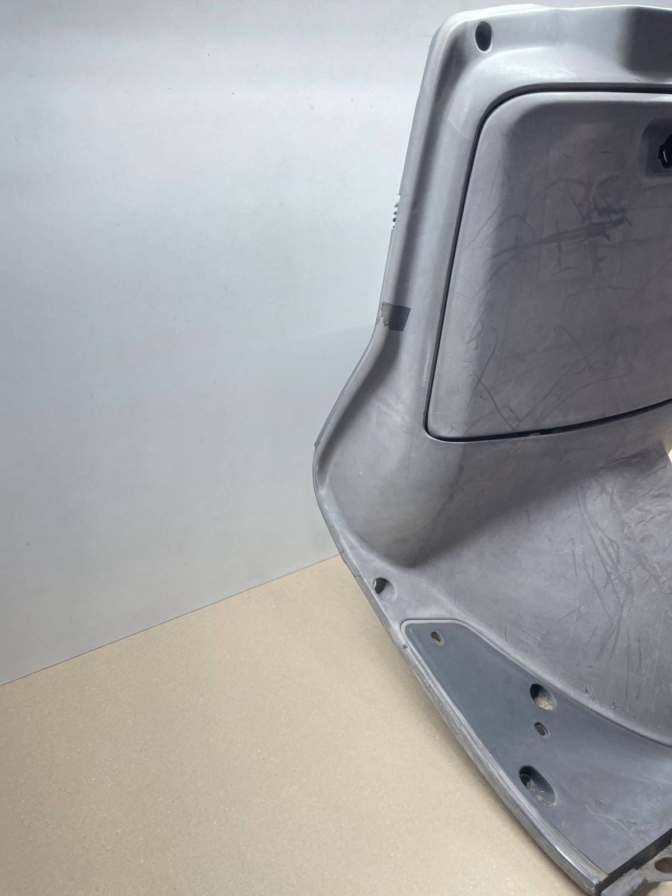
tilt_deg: -27.4
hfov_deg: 53.1
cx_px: 336
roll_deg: +0.4
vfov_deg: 67.3
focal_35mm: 26
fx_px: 673
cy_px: 448
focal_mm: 4.2
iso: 80
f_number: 1.6
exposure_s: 1/100
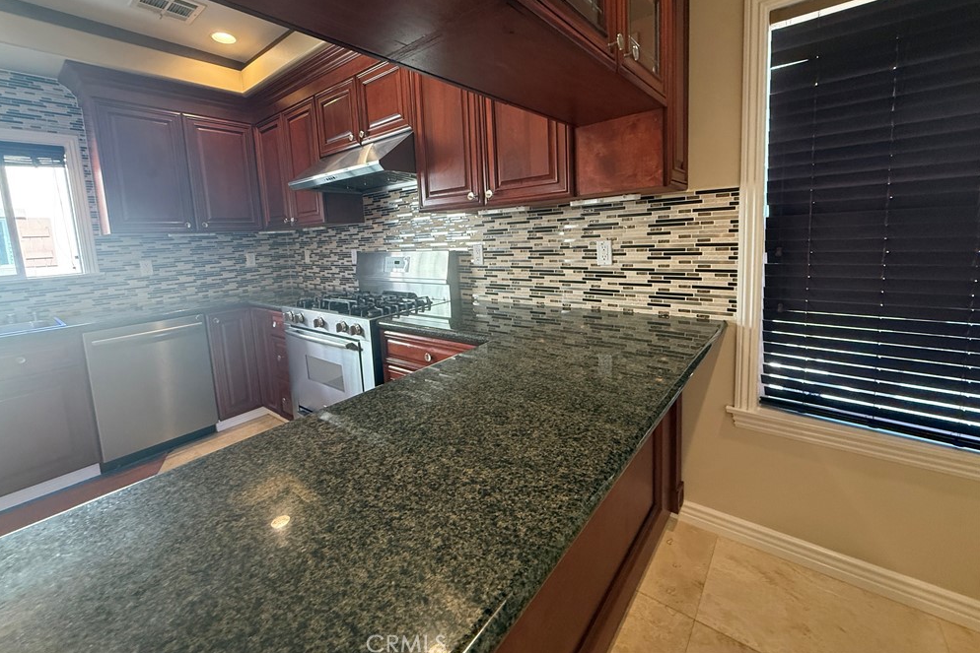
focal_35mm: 15
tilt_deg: -7.0
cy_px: 280
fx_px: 408
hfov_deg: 100.4
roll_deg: +3.2
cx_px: 478
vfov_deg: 76.9
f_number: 2.2
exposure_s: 1/120
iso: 400
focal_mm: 2.22
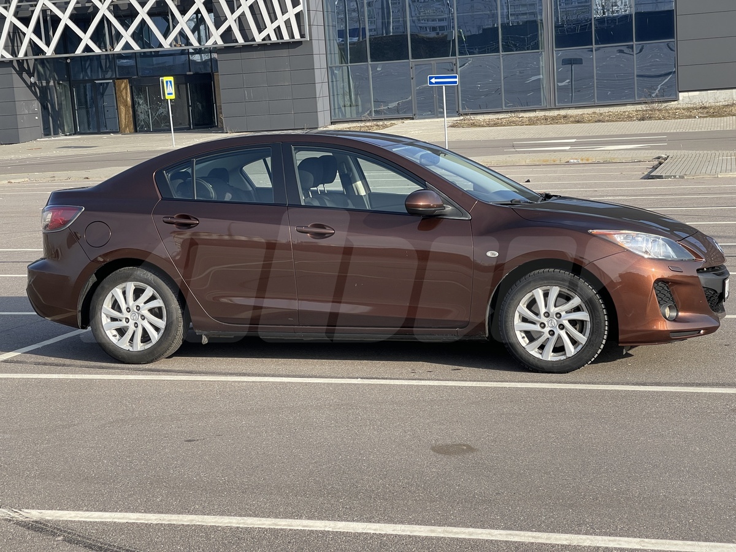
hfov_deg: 30.3
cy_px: 276
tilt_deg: -8.3
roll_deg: +3.8
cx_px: 368
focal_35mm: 64
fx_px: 1361
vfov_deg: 22.9
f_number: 2.2
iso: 20
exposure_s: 1/506
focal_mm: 7.5
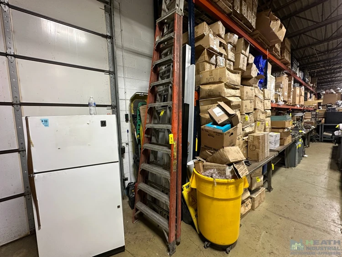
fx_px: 138
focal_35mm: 14
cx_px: 171
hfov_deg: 102.0
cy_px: 128
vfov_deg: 85.7
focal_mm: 2.22
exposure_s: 1/60
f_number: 2.2
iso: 200
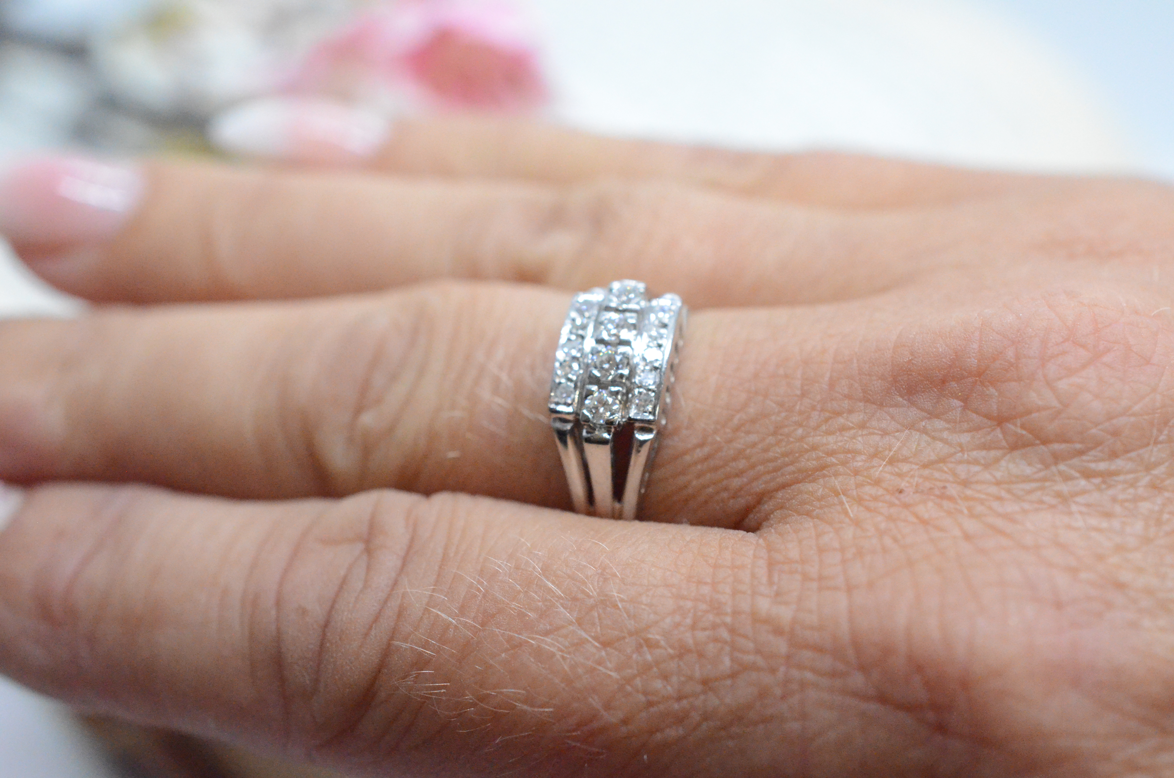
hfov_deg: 33.5
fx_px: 1953
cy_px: 389
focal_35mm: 60
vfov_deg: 22.5
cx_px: 587
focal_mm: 40
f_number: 6.3
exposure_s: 1/1600
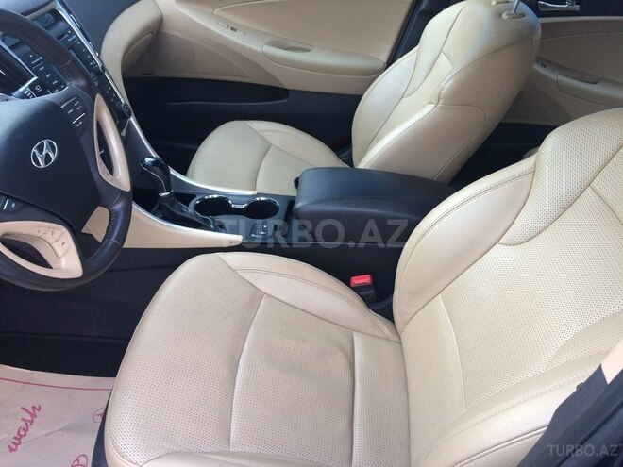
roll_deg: -5.9
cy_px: 234
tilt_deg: -37.2
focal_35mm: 29
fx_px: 522
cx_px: 312
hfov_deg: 61.7
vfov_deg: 48.2
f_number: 2.2
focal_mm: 4.15
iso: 64
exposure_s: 1/100
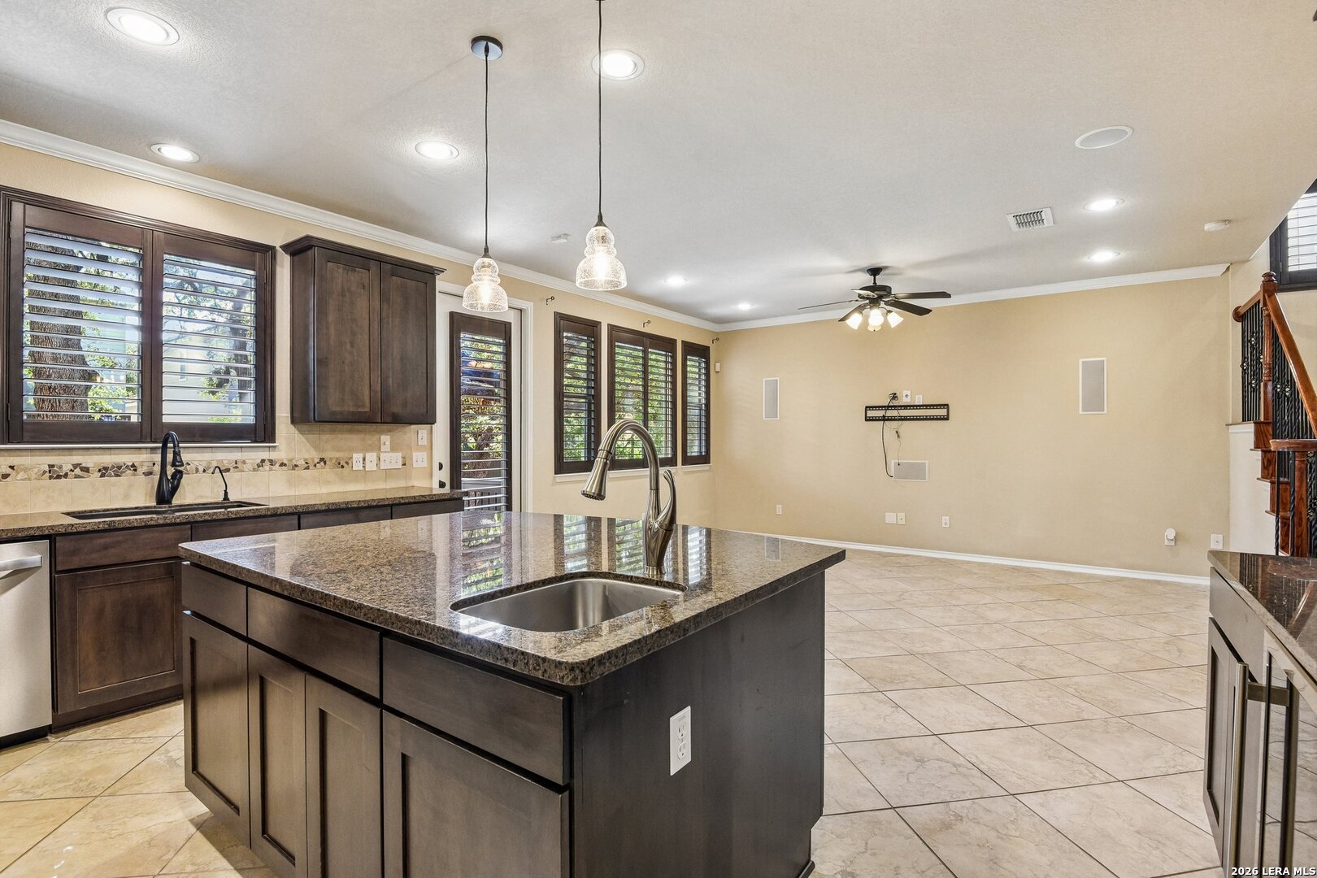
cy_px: 439
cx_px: 658
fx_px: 622
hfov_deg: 93.3
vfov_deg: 70.4
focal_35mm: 17
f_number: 8
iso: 2200
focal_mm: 17
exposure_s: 1/15
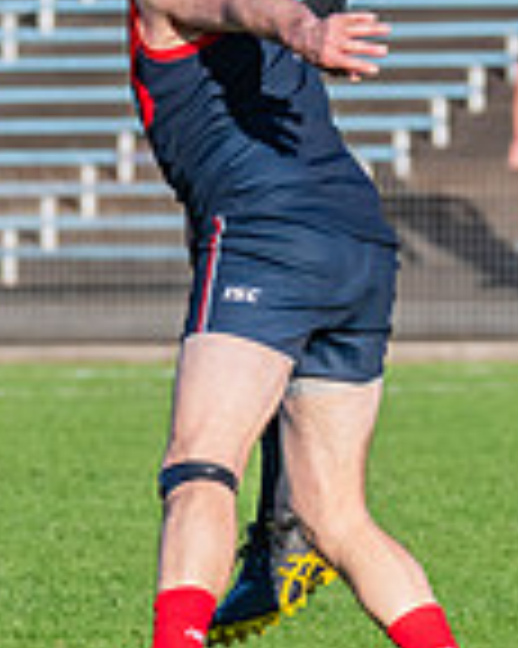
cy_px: 12
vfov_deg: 1.6
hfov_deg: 1.3
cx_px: 172
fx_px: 23308
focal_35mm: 1215
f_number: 8
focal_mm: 250
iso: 800
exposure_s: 1/1600
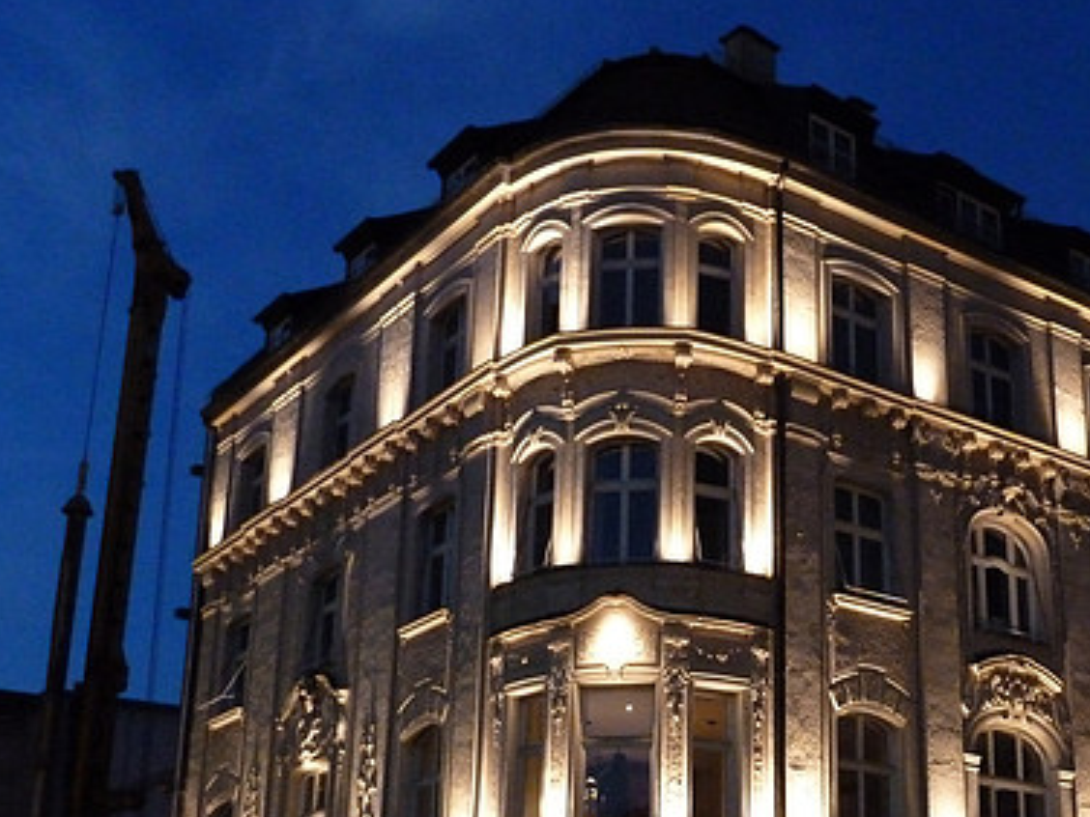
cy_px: 601
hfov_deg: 34.8
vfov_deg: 26.7
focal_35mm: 54
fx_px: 1700
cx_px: 818
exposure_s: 1/8
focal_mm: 5.7
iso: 800
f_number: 3.5
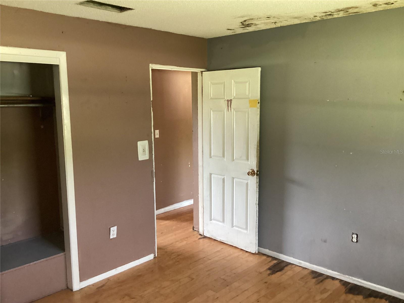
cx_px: 202
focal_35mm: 31
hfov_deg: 58.4
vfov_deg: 45.4
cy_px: 152
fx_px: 362
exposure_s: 1/33
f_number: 2.4
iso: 400
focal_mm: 3.3
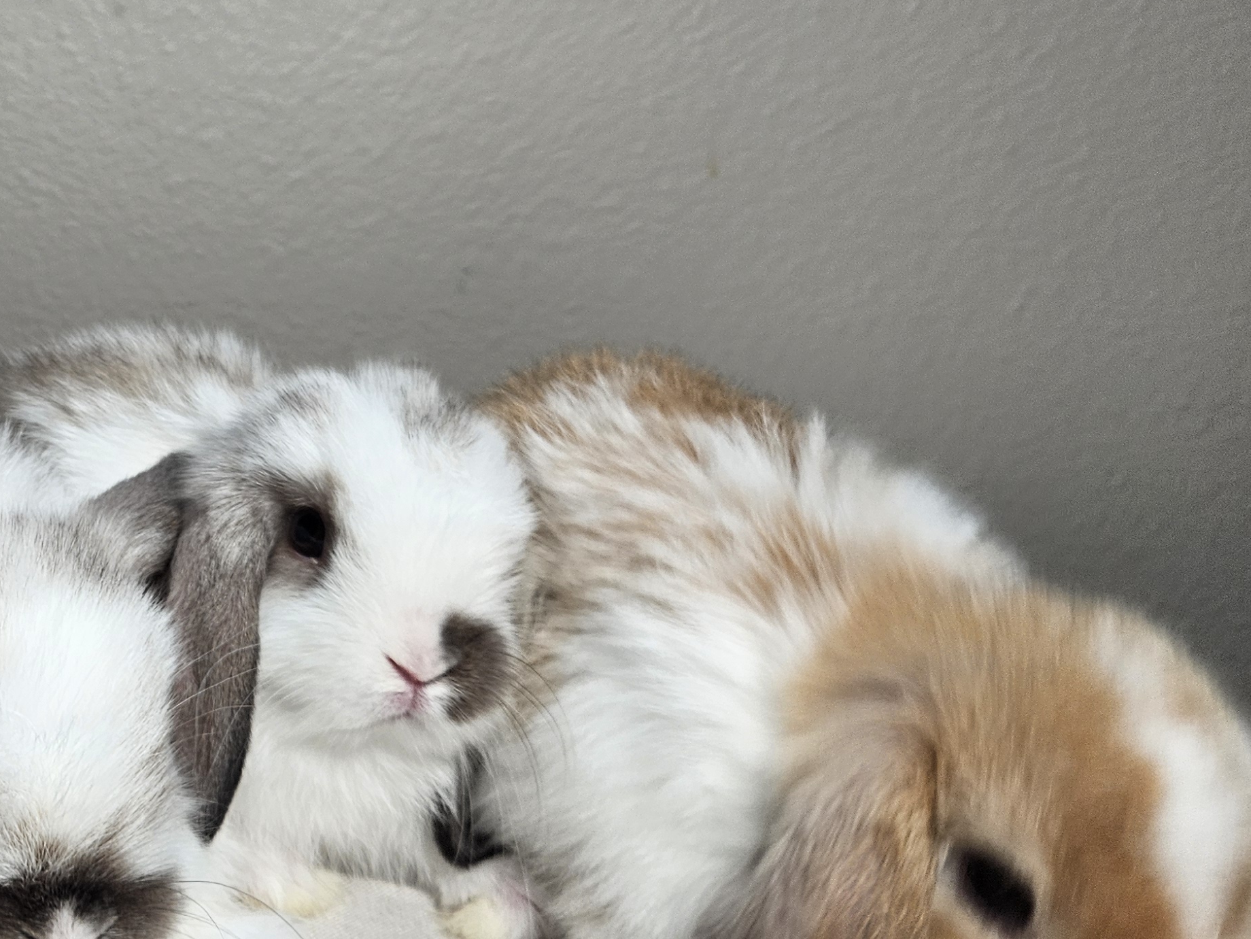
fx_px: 1807
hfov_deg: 34.4
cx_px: -29
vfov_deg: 29.1
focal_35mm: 50
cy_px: 435
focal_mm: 5.4
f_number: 1.8
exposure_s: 1/53
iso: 40
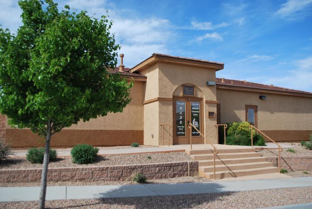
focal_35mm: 30
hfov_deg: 61.9
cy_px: 104
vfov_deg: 43.7
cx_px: 156
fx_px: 260
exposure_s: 1/1000
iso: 125
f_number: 4
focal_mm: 20
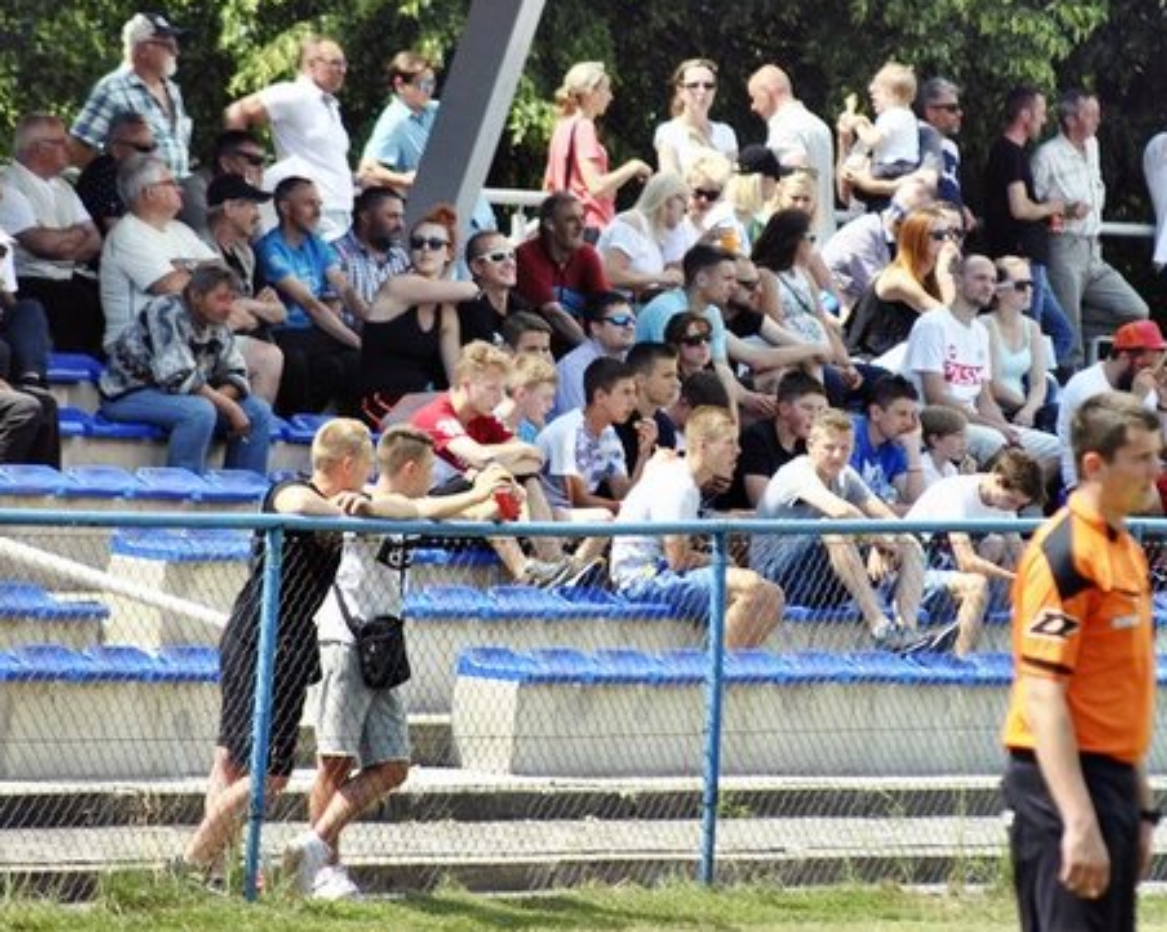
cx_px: 648
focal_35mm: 405
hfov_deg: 4.8
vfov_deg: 3.8
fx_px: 13979
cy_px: 386
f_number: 5.6
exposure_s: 1/500
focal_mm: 200
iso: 220
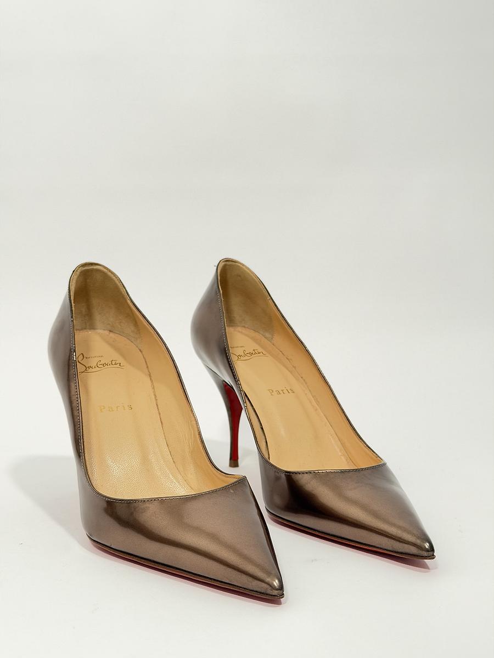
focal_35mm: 48
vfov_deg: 39.7
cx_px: 247
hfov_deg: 30.3
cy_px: 329
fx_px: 913
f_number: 1.78
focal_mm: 6.76
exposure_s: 1/47
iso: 100
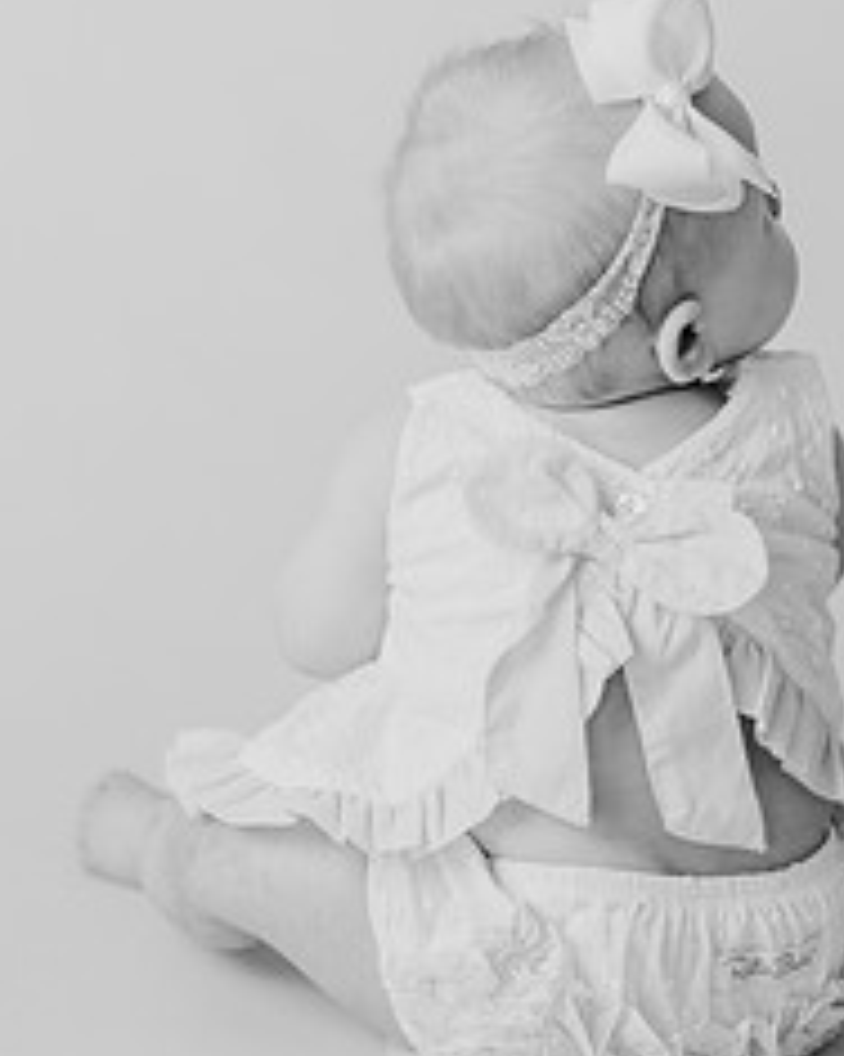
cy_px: 409
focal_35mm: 153
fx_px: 4777
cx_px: 624
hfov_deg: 10.1
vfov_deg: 12.6
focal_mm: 85
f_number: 2.8
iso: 100
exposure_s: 1/160
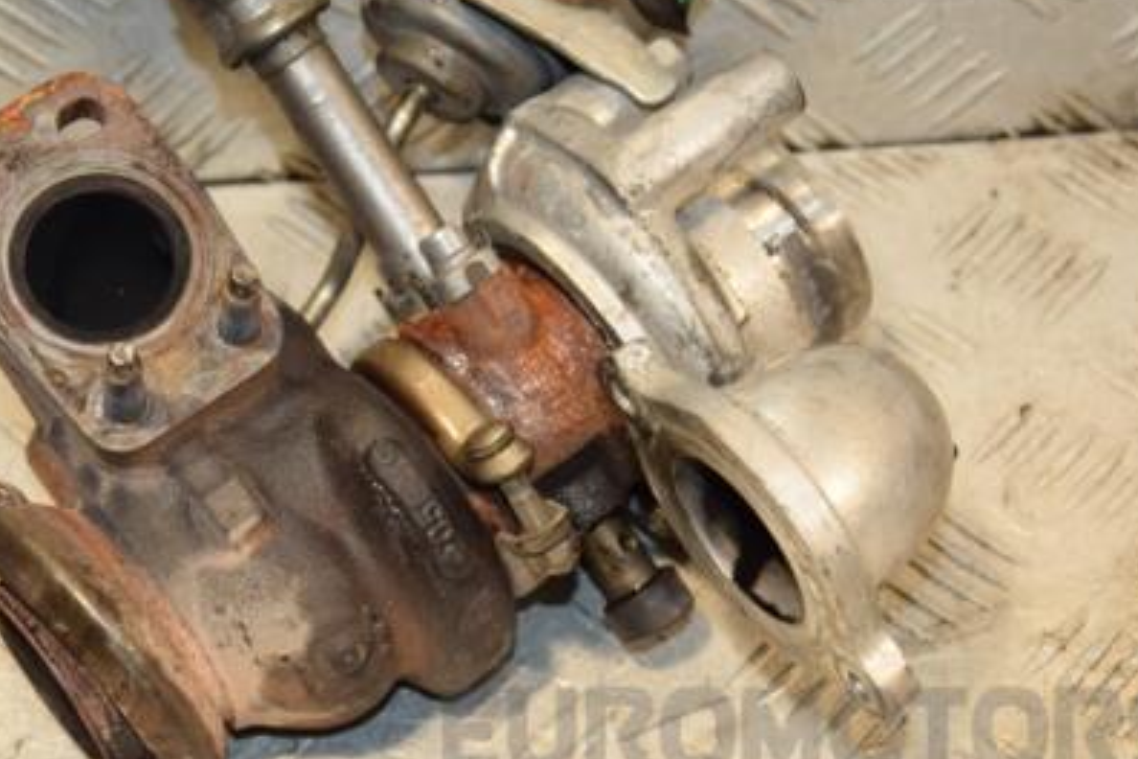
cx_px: 388
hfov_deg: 18.7
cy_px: 348
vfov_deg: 12.6
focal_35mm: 109
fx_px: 3445
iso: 800
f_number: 5.6
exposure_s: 1/200
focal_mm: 48
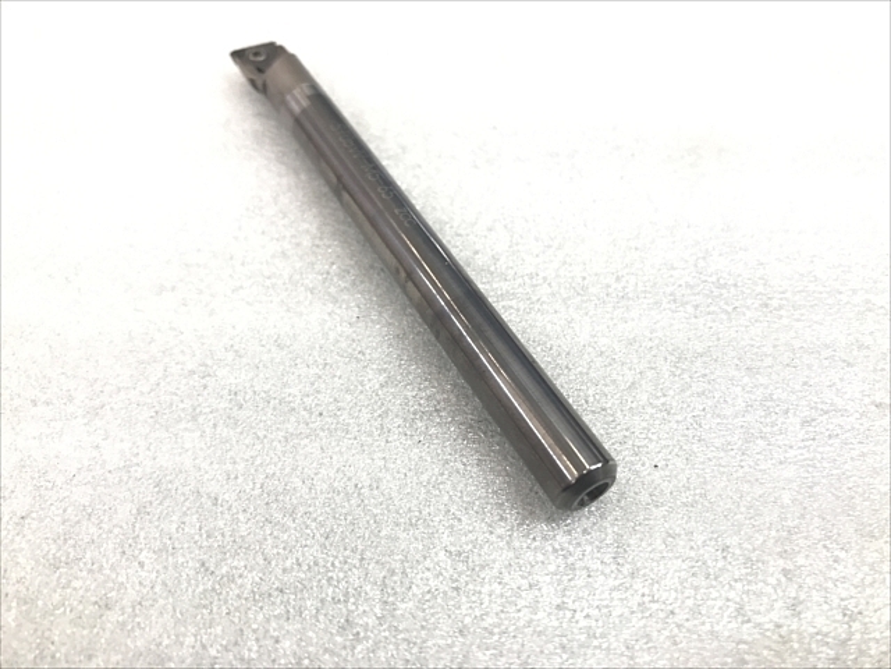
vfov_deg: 49.7
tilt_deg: -54.1
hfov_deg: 63.4
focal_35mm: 28
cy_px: 334
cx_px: 446
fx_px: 721
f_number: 1.8
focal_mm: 3.99
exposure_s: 1/50
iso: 25
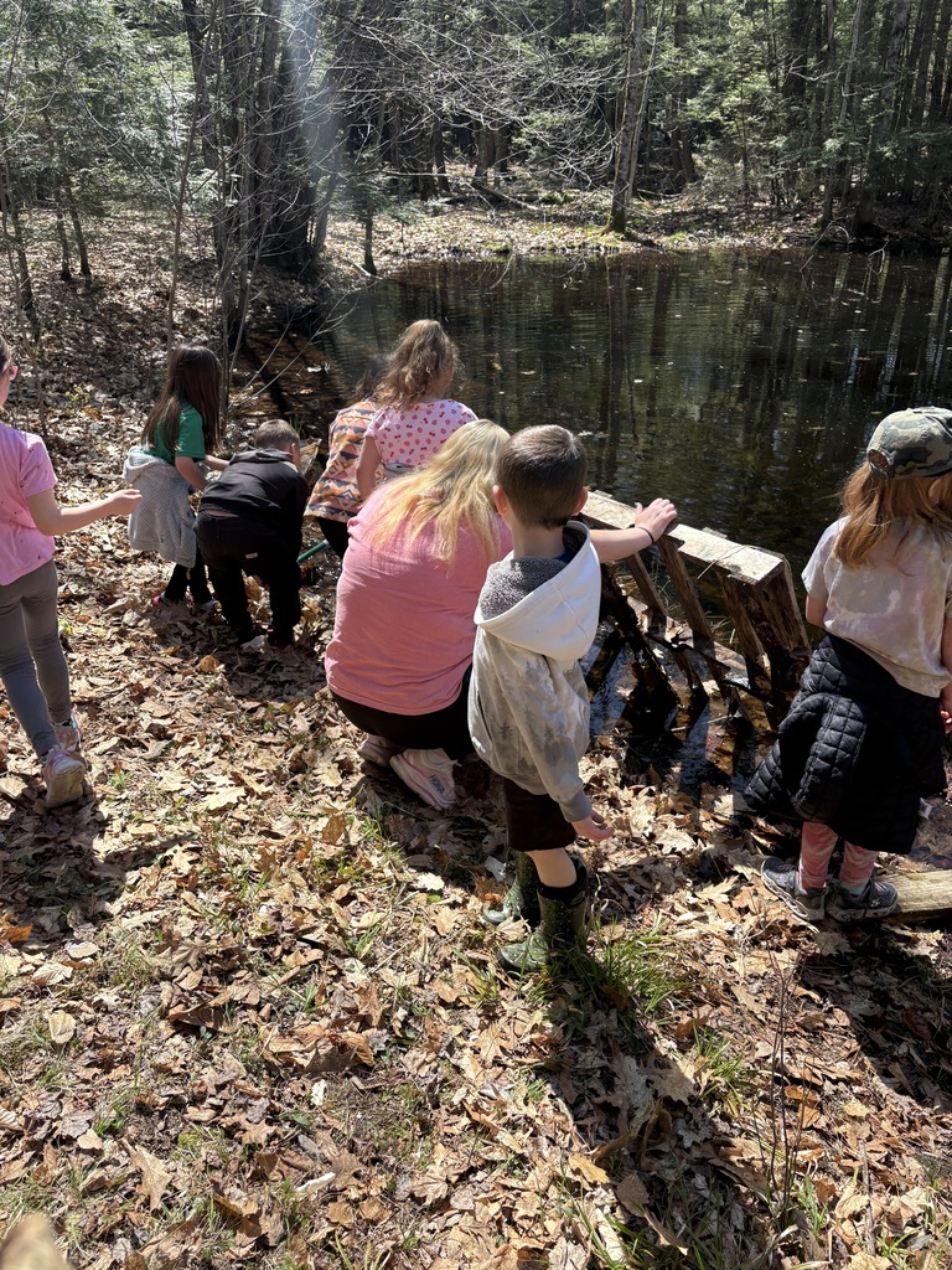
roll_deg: +0.7
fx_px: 953
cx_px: 476
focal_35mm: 26
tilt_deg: -27.7
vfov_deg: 67.3
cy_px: 635
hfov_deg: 53.1
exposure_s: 1/873
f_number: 1.6
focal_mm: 5.96
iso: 50
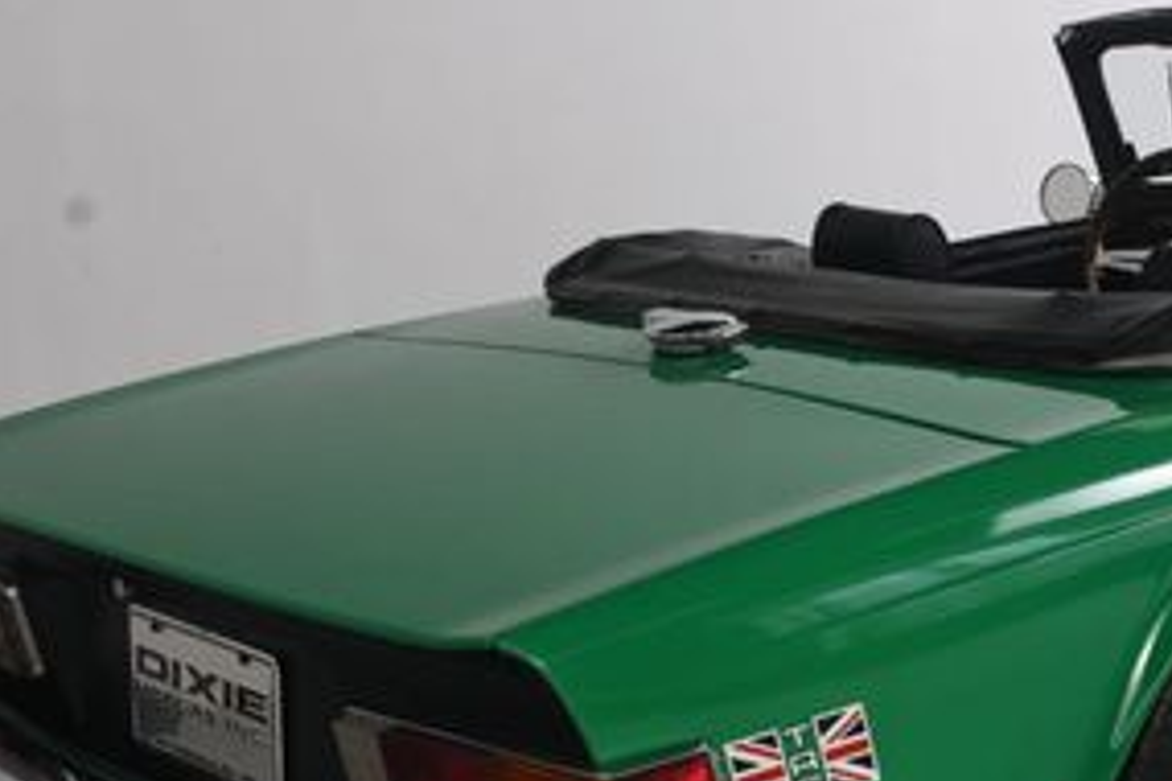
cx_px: 979
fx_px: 2409
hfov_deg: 26.7
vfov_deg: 18.3
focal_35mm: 74
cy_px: 604
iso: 100
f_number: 10
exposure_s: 1/160
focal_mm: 22
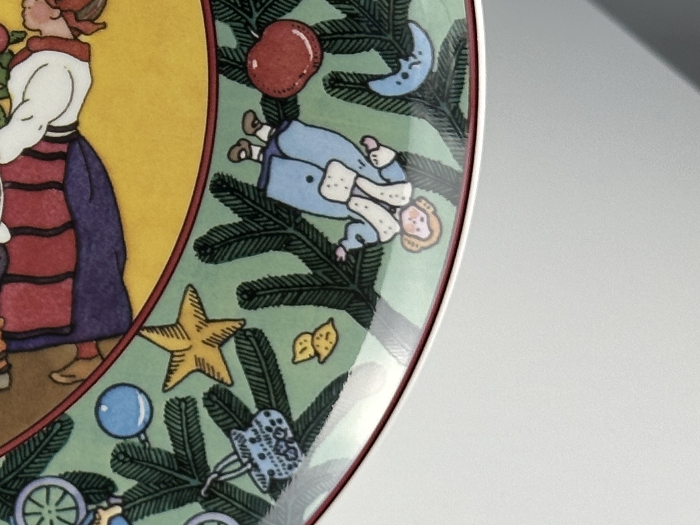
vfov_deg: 10.5
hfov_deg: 13.3
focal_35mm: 141
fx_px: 2851
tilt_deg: -14.0
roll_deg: -0.6
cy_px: 74
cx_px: -305
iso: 64
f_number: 1.78
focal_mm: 6.86
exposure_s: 1/142
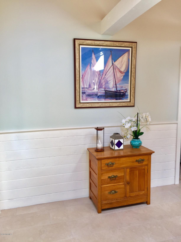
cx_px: 90
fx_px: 202
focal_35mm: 29
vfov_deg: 61.7
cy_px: 121
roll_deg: +0.7
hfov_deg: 48.2
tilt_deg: -7.1
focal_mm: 4.15
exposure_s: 1/60
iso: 32
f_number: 2.2
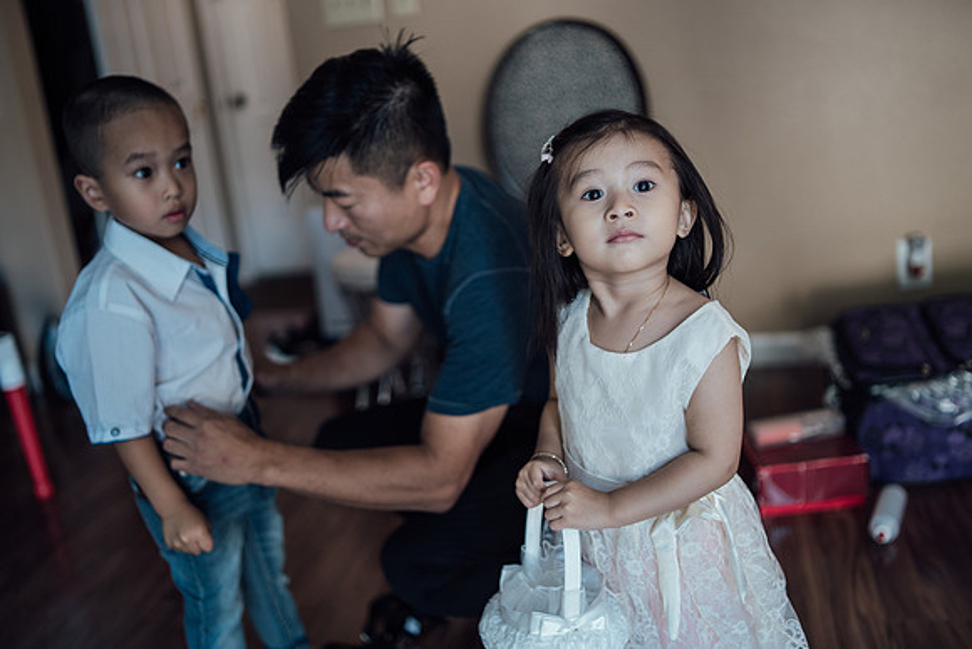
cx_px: 486
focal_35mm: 35
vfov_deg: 37.9
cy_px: 324
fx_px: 945
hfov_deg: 54.4
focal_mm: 35
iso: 400
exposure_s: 1/160
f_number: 1.4
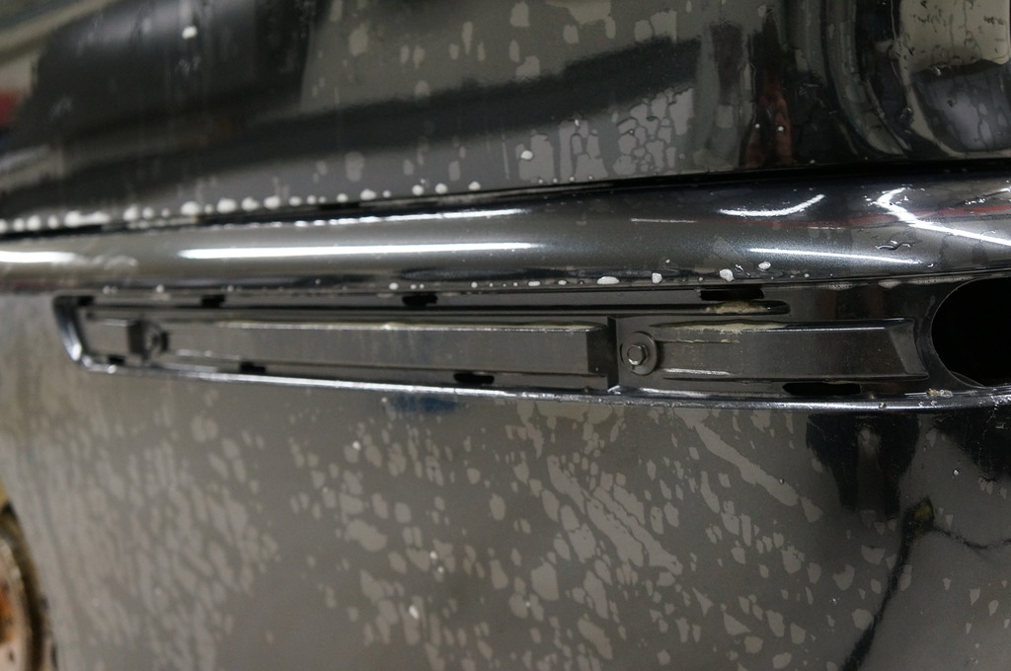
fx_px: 1010
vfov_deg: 36.8
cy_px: 336
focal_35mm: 36
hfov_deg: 53.2
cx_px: 506
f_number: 4
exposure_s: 1/60
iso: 1600
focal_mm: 24
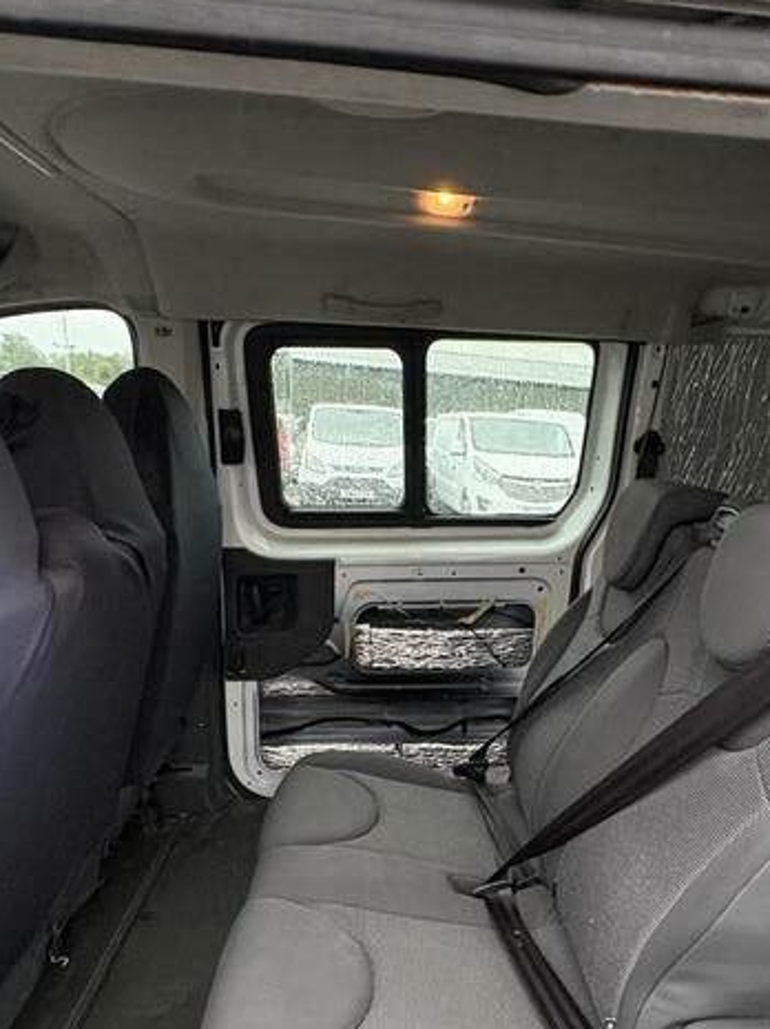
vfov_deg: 63.8
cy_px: 682
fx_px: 802
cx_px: 476
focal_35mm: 27
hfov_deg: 50.8
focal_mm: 2.22
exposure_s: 1/60
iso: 250
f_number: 2.2
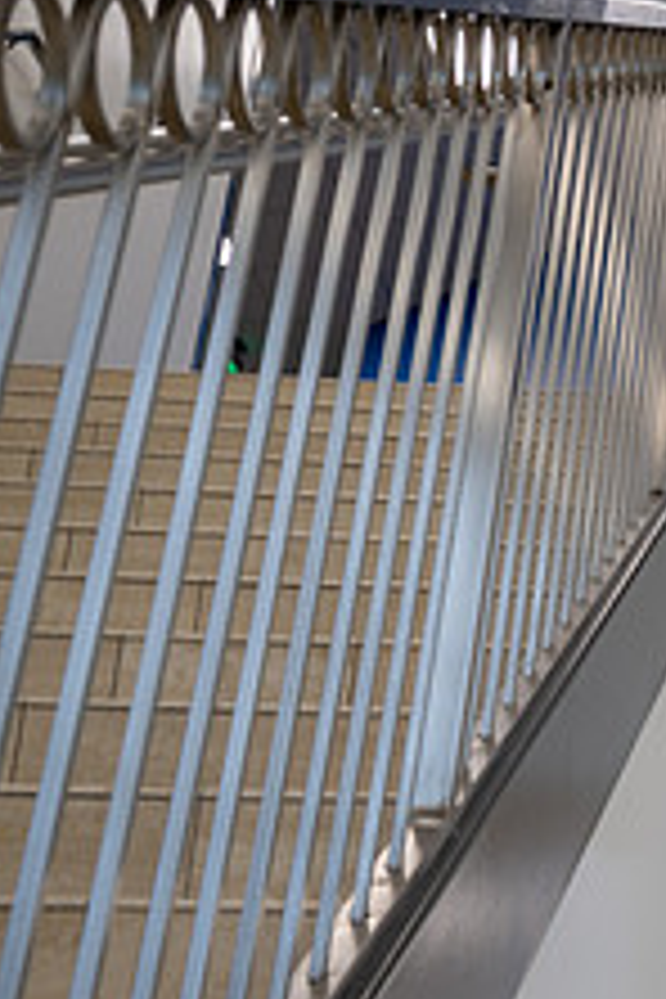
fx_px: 2192
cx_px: 1300
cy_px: 403
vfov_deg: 25.6
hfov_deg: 14.5
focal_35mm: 79
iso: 100
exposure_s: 1/13
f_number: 7.1
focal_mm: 30
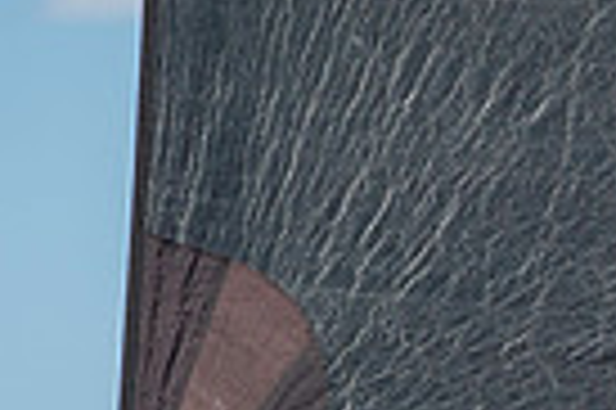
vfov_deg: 1.8
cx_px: 724
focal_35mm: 781
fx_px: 13348
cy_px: 779
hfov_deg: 2.6
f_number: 5
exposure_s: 1/2000
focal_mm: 185
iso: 320
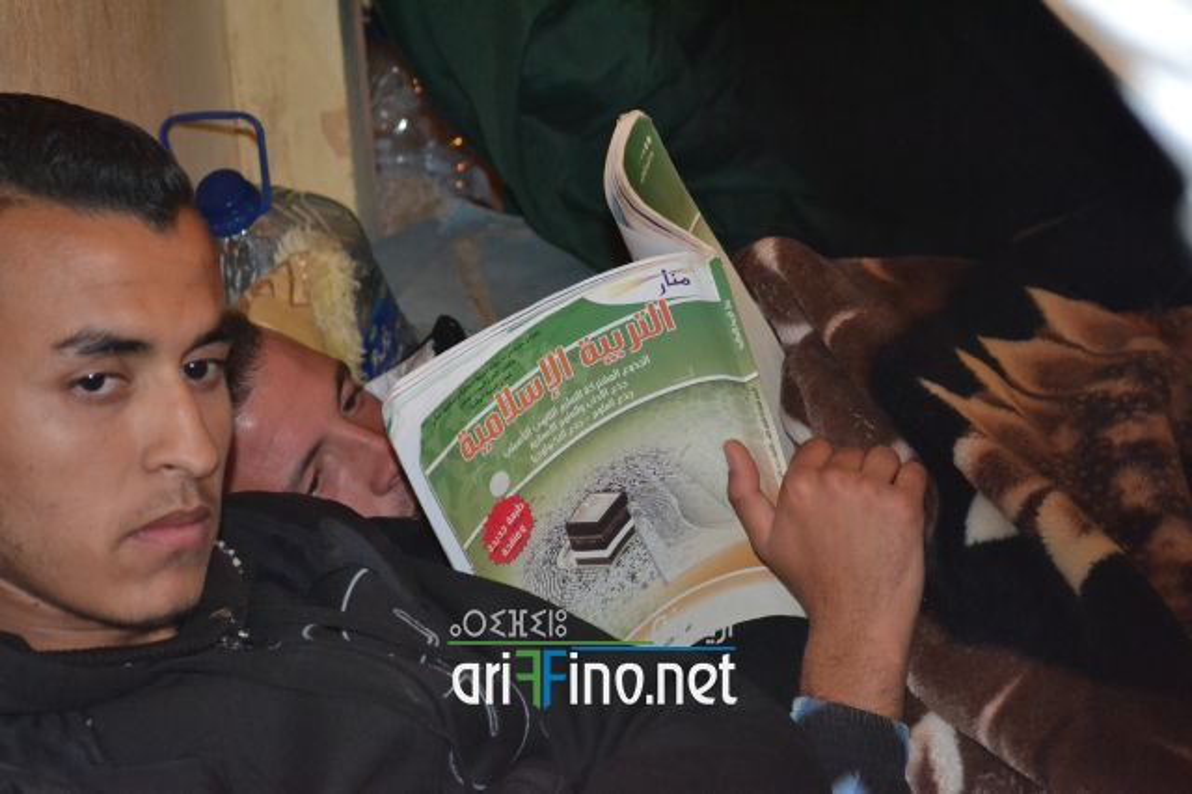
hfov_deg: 24.6
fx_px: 2730
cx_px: 596
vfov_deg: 16.5
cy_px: 397
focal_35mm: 82
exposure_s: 1/60
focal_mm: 55
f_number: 5.6
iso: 3200
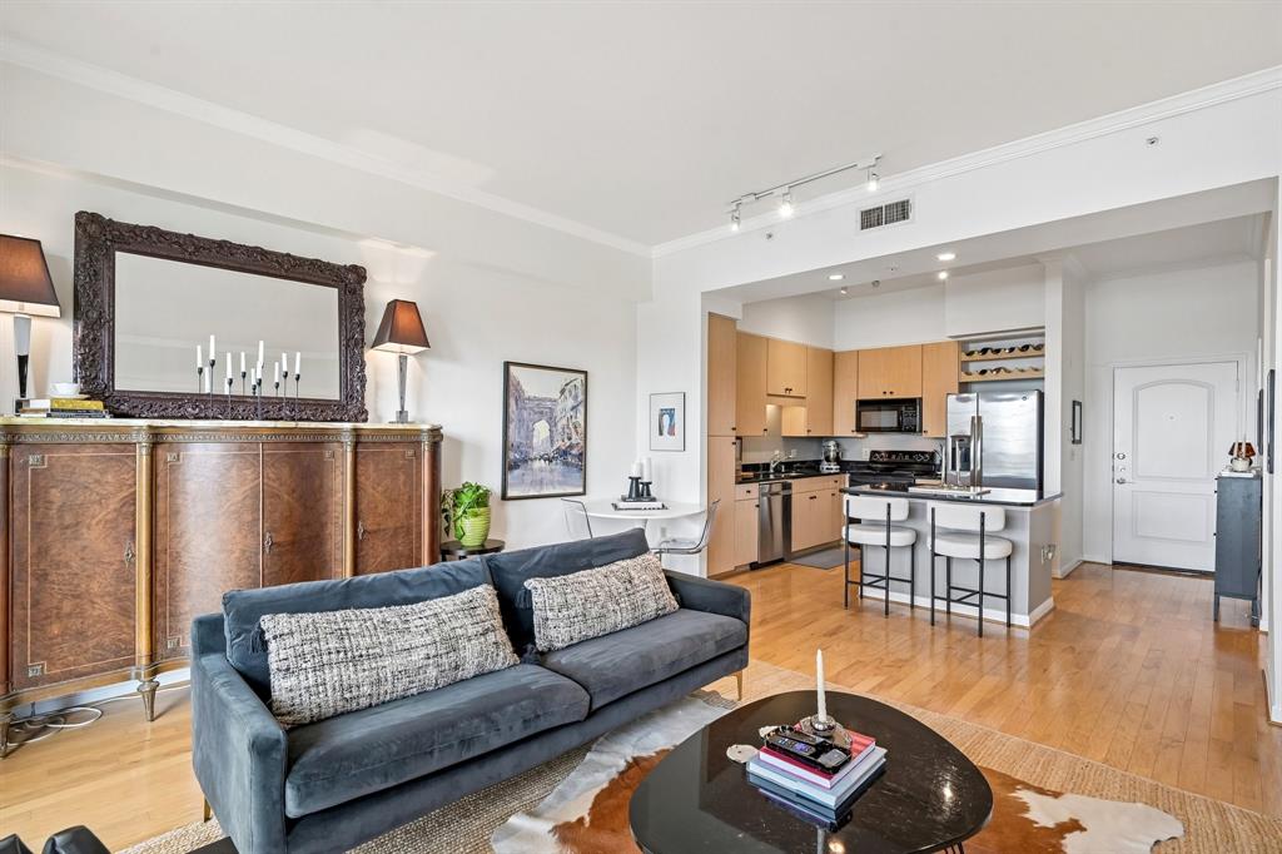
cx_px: 641
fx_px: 587
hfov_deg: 95.0
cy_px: 427
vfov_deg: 72.0
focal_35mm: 16
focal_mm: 16.5
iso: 400
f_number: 8
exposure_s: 1/25
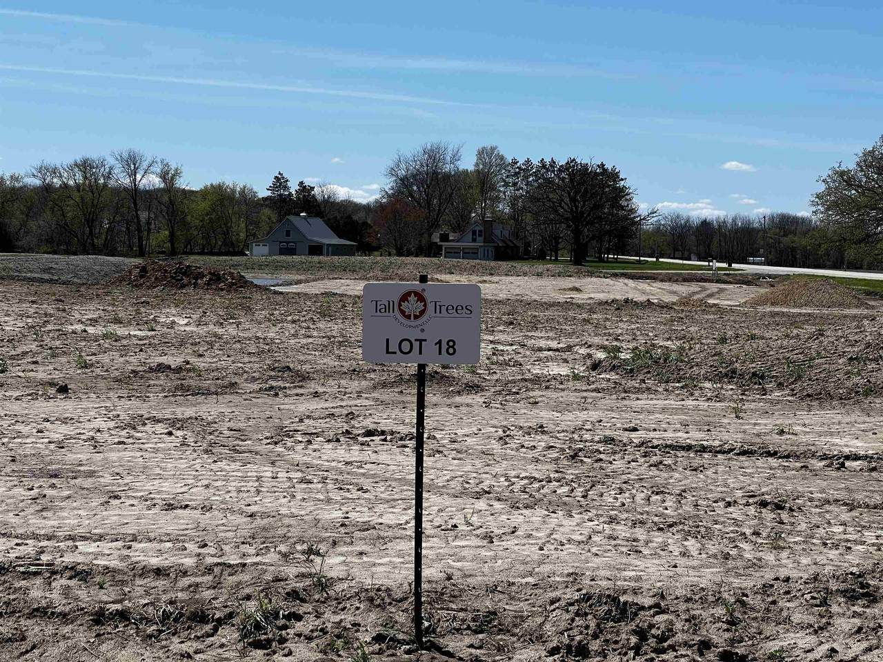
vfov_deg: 19.1
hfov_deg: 25.3
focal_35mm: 77
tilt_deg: -1.7
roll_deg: -0.9
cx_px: 442
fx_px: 1964
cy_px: 331
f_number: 2.8
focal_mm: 9
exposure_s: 1/1119
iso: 32
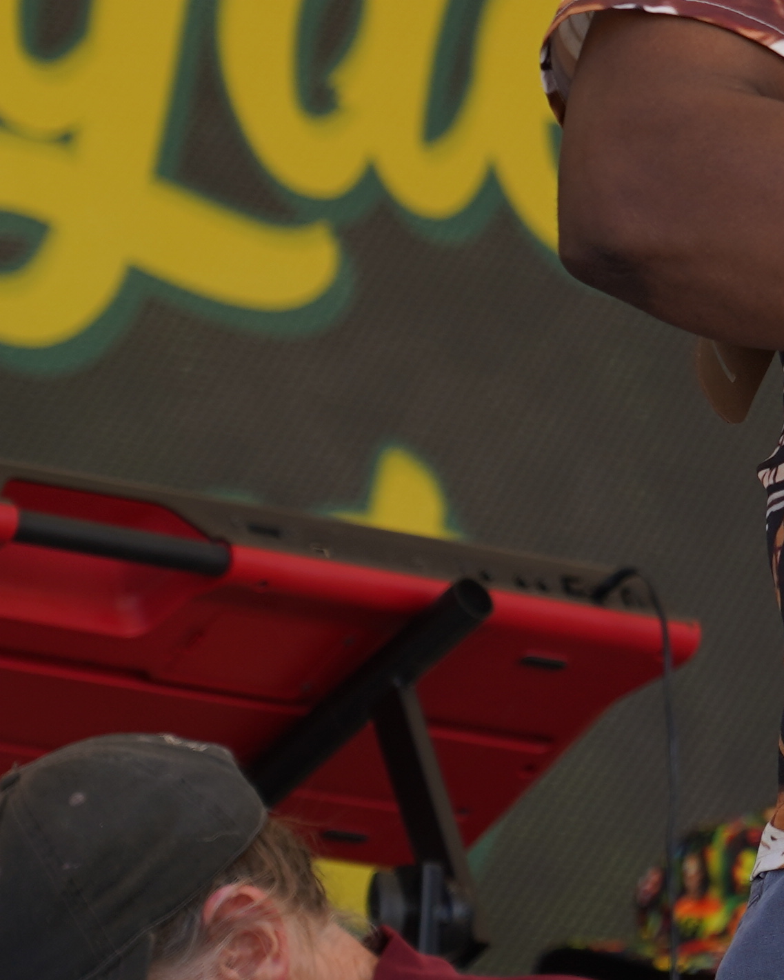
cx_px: 1462
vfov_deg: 4.6
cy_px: -199
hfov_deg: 3.7
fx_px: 12064
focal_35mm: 416
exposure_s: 1/250
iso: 100
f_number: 5
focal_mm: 105
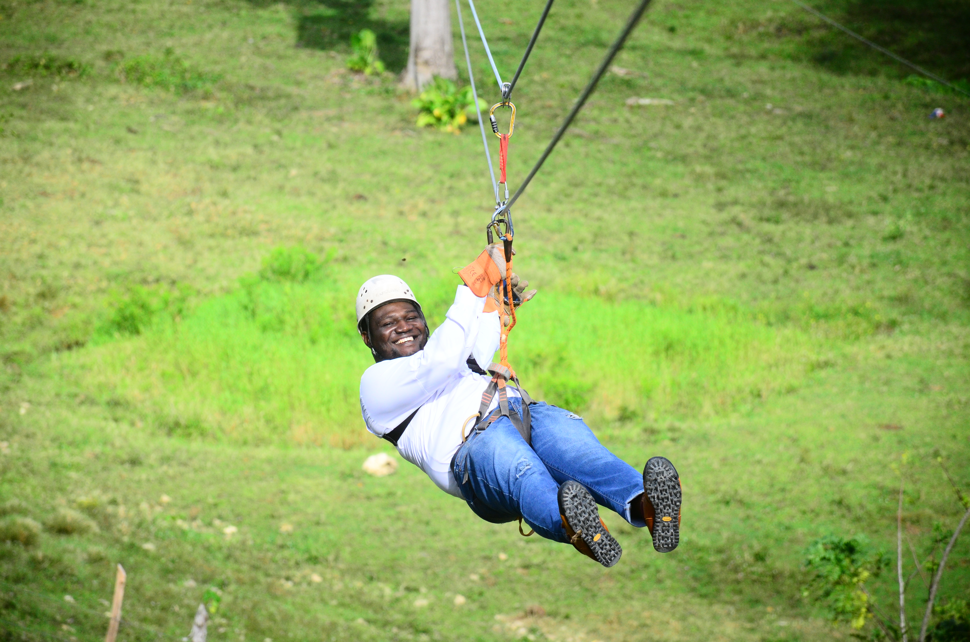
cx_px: 485
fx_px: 5647
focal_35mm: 210
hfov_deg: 9.8
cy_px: 321
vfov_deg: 6.5
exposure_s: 1/1600
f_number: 5.6
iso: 800
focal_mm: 140
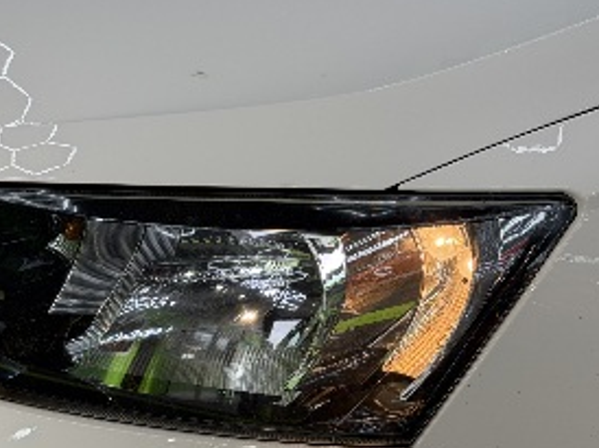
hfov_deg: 26.6
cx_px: 223
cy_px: 275
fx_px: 1262
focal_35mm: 73
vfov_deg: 20.1
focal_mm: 6.76
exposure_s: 1/195
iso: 64
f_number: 1.78
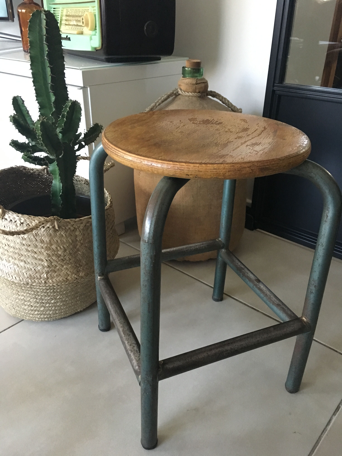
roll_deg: -1.6
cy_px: 228
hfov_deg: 48.2
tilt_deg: -28.9
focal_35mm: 29
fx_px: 382
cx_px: 171
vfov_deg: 61.7
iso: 250
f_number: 2.2
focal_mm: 4.15
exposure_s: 1/17
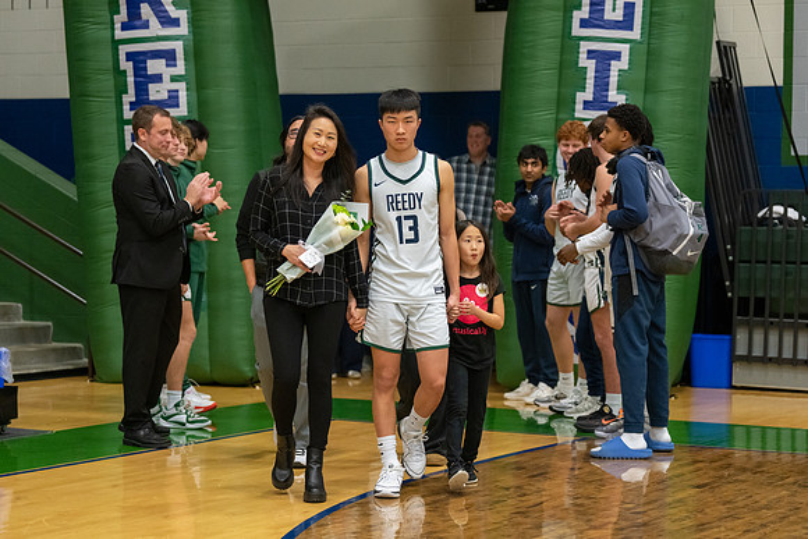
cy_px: 270
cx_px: 404
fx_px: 2026
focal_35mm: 90
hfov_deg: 22.6
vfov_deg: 15.2
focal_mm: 84
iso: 5000
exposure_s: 1/320
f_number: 2.8
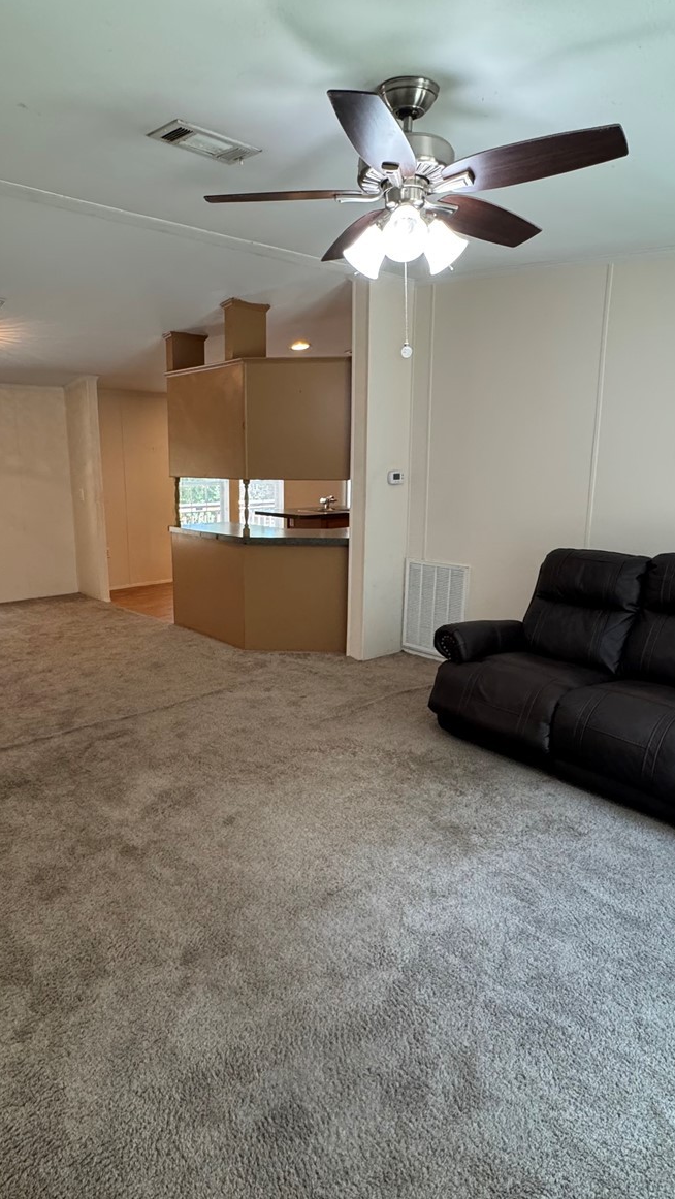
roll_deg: +0.0
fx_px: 668
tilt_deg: -12.1
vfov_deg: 83.8
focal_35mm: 21
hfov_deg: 53.3
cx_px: 278
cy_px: 600
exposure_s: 1/120
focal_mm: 2.22
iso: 320
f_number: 2.2
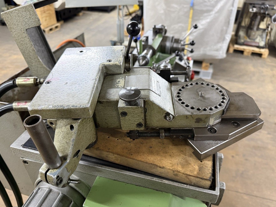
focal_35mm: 26
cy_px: 108
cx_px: 138
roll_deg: -2.3
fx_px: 207
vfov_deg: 53.1
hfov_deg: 67.3
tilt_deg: -36.2
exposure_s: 1/50
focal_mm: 6.76
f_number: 1.78
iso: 400
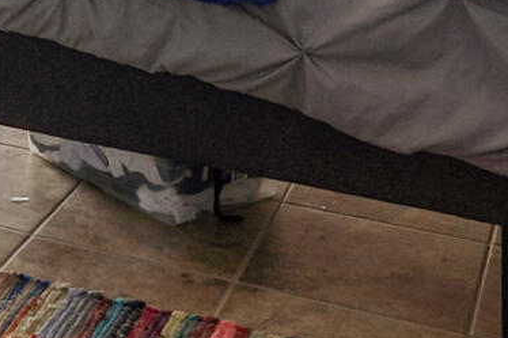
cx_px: -185
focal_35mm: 107
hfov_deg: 17.7
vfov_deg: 11.0
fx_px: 1509
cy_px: -438
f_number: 4
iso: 160
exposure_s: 1/13
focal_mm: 16
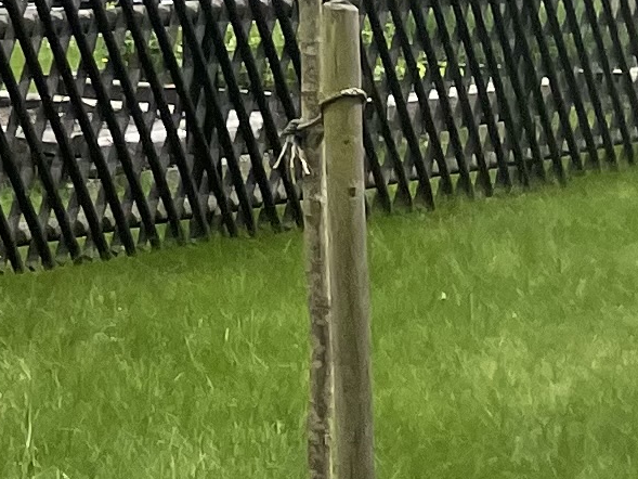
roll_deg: +1.3
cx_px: -1002
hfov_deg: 9.6
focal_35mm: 178
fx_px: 3281
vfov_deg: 8.0
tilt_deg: +4.2
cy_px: -437
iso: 32
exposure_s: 1/2747
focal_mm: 4.2
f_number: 1.6
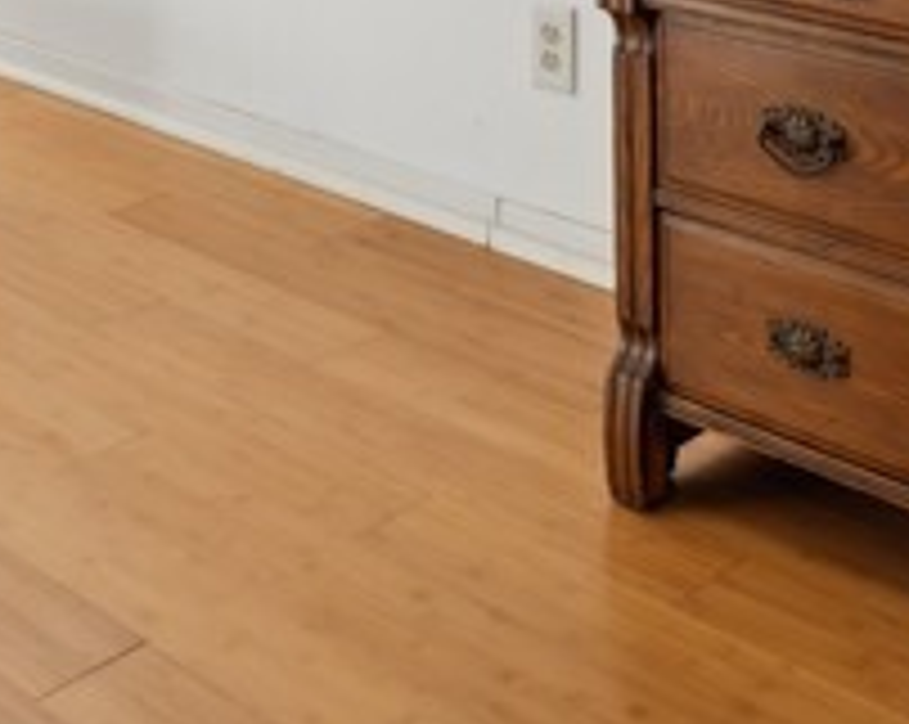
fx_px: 1800
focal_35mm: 67
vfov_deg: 19.2
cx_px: 405
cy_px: -432
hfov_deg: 28.3
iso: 320
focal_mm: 16
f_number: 8
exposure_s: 1/400
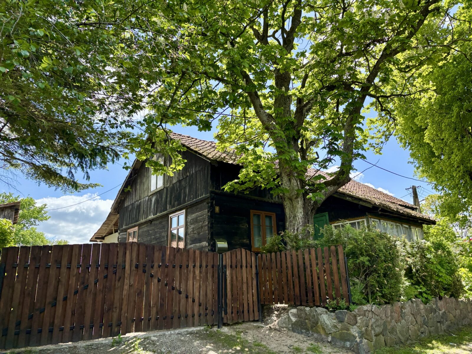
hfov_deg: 67.3
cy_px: 177
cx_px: 236
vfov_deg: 53.1
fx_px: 355
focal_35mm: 26
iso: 50
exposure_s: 1/1016
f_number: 1.6
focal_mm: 5.96
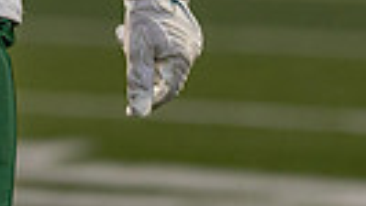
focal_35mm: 1011
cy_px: -362
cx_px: -108
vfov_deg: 1.2
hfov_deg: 2.1
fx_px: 9818
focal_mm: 185
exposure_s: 1/1000
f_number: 2.8
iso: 1250
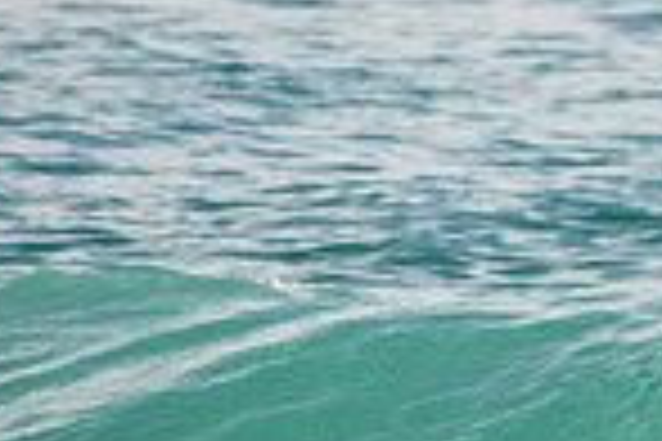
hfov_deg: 1.0
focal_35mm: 1974
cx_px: 1238
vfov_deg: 0.7
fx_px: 36297
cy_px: 358
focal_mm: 500
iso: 320
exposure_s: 1/800
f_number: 5.6
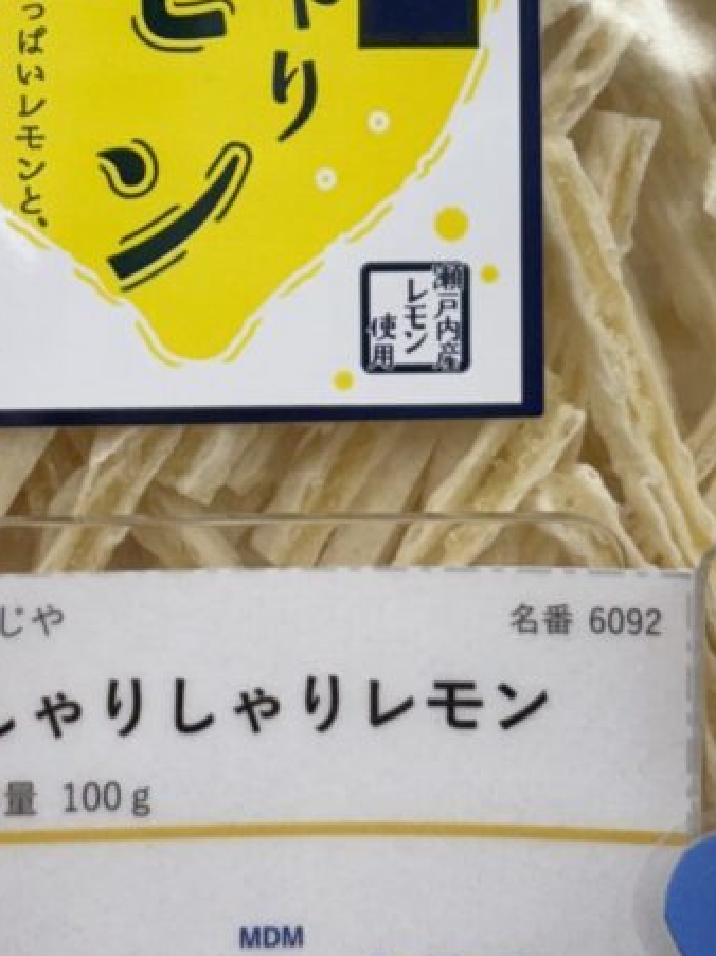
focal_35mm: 118
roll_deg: -0.4
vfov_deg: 16.5
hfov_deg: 12.5
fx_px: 3256
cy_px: 151
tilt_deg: -1.6
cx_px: 210
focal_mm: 5.96
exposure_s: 1/138
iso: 25
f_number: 1.6
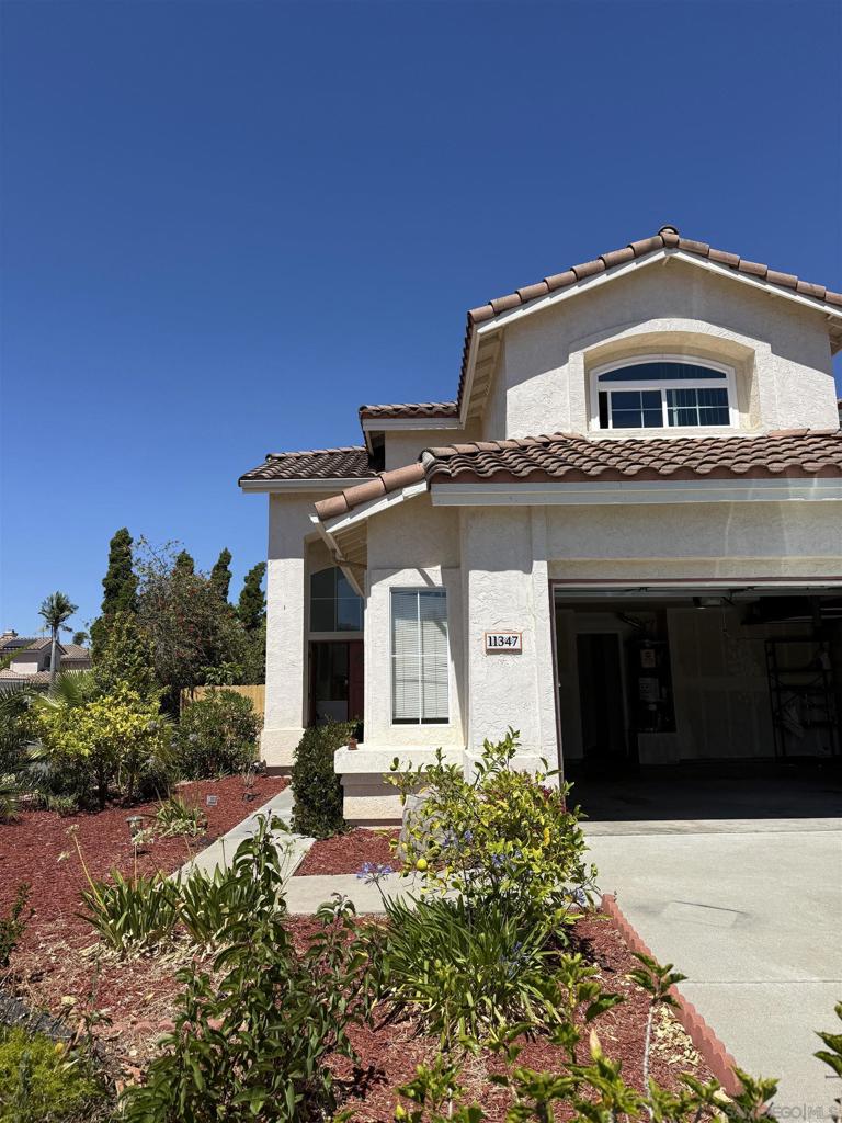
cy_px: 562
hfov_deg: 56.8
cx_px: 421
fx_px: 778
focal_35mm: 24
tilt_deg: +10.5
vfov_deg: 71.6
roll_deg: +2.4
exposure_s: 1/5714
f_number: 1.78
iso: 80
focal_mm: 6.76
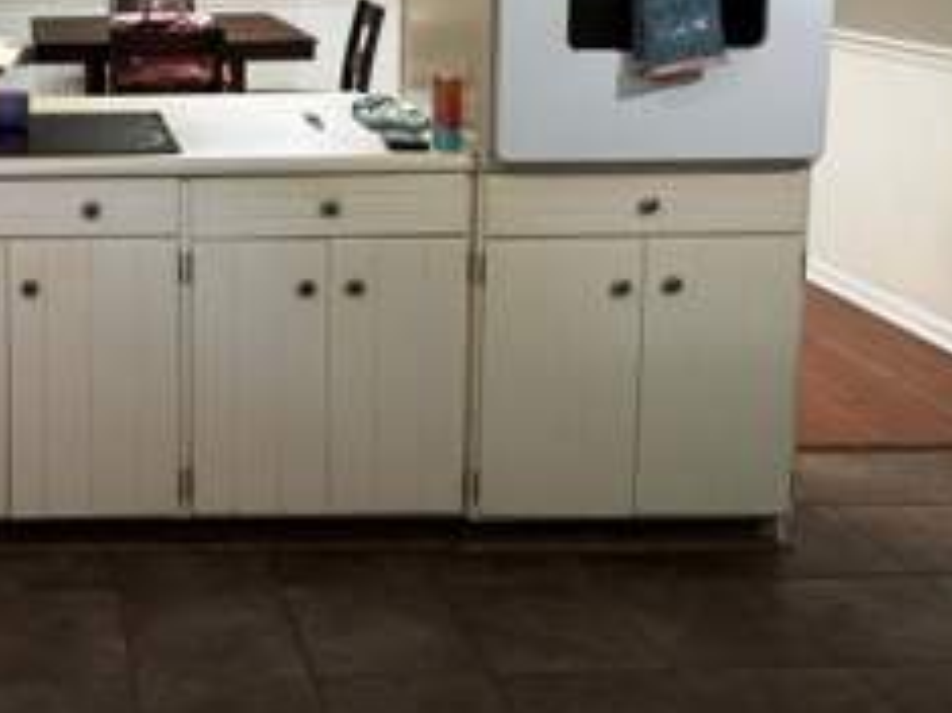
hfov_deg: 35.6
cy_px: 34
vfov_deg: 28.2
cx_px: 28
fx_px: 1347
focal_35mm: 49
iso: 160
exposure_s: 1/60
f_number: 1.78
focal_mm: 6.76
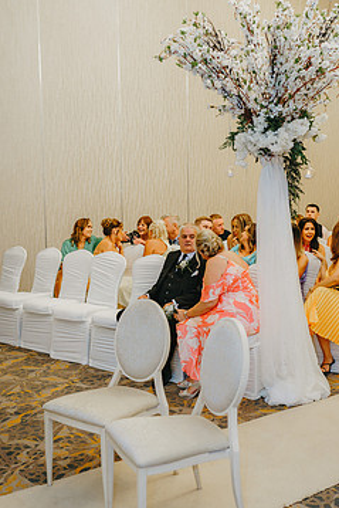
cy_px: 261
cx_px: 201
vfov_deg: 44.5
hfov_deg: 30.5
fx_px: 621
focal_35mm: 44
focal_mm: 35
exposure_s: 1/200
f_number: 2.5
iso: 2000
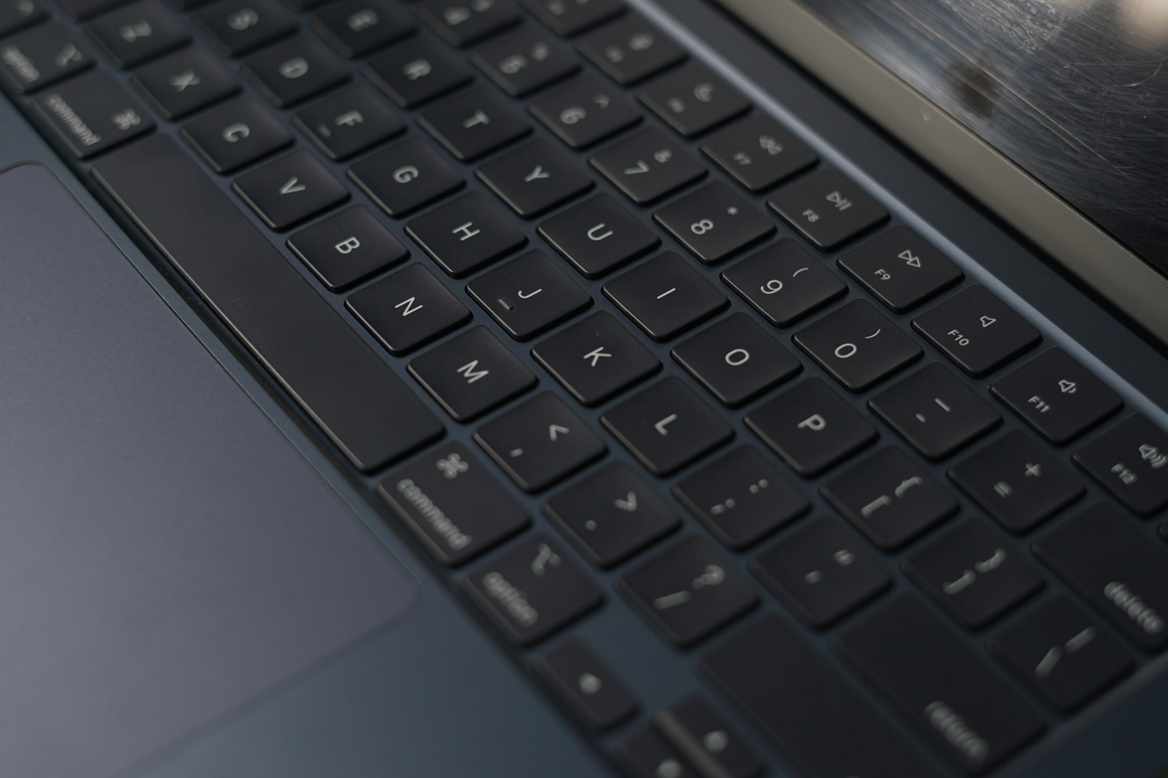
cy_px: 370
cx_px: 614
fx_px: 1882
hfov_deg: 34.5
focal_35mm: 58
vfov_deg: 23.4
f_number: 2.8
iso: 320
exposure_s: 1/100
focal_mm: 50
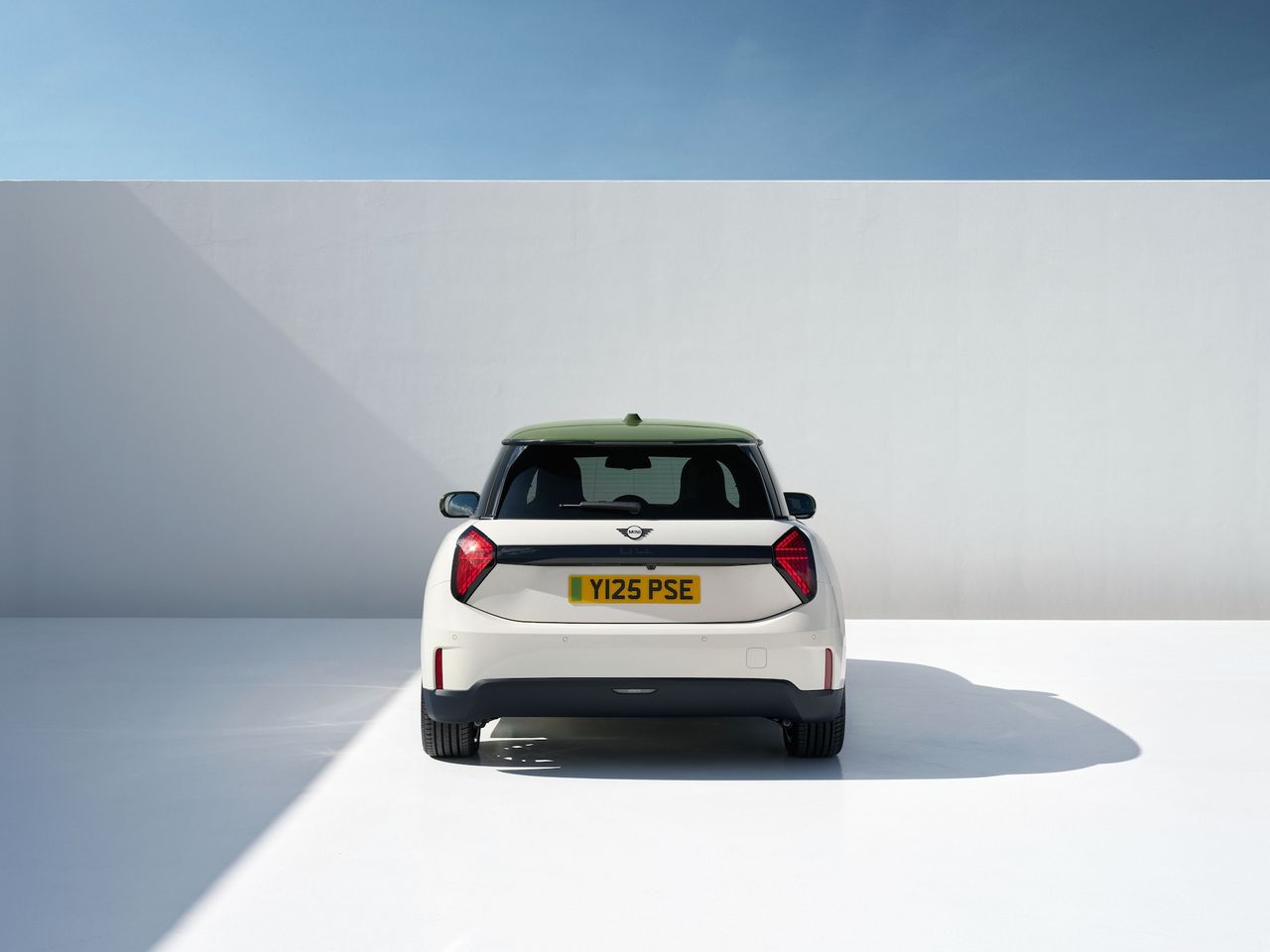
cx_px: 635
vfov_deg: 32.9
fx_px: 1614
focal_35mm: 44
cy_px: 476
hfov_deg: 42.9
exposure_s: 1/200
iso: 500
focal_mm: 55
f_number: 13
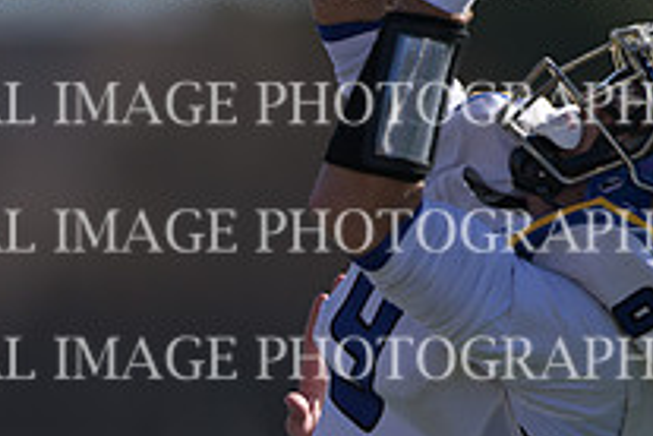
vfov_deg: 1.2
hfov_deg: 1.8
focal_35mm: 1120
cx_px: 240
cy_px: 422
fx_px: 20314
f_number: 2.8
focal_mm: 400
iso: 72
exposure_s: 1/2000
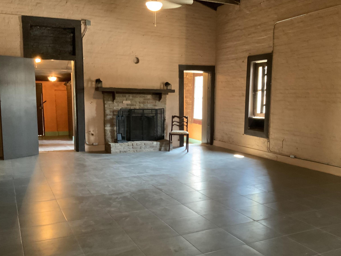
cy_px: 143
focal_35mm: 37
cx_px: 198
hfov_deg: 49.9
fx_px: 364
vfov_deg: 38.6
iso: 320
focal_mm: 3
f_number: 1.8
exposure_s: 1/30
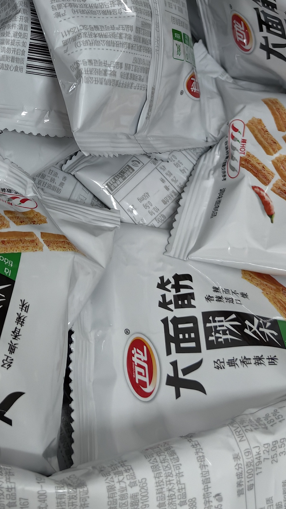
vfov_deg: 33.1
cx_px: 22
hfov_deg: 19.6
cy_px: 48
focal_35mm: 60
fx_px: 809
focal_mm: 5.56
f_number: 1.88
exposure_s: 1/50
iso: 646
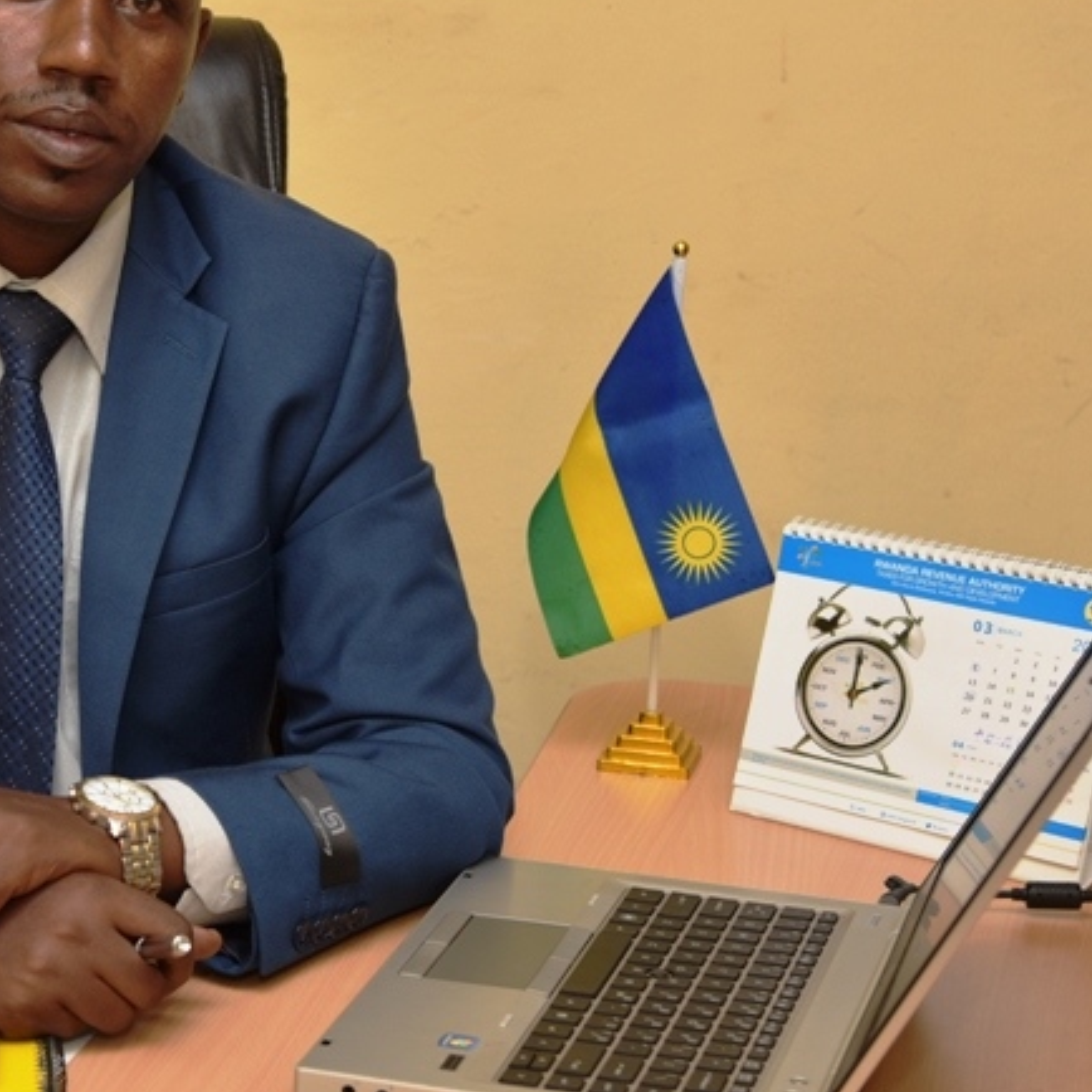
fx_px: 3498
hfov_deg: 17.4
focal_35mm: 98
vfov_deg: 17.7
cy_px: 444
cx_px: 73
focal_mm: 50
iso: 125
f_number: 5
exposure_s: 1/250
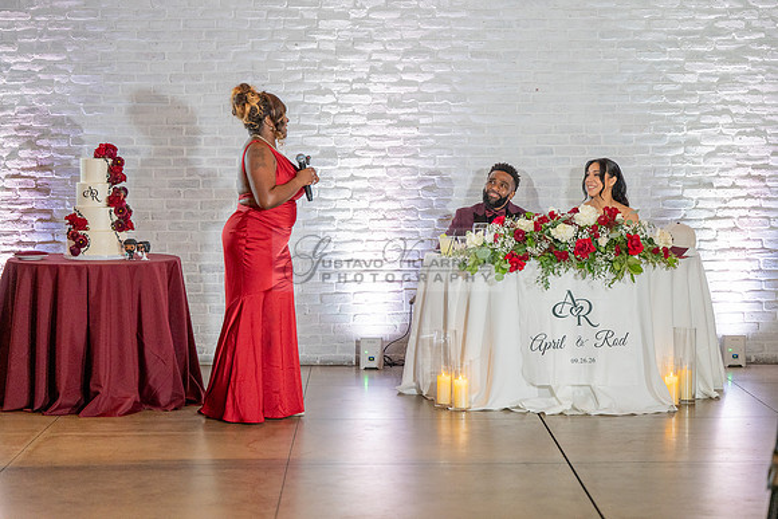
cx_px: 389
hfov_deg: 24.5
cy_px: 260
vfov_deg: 16.5
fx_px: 1794
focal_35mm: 83
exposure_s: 1/320
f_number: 2.8
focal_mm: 83
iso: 1600
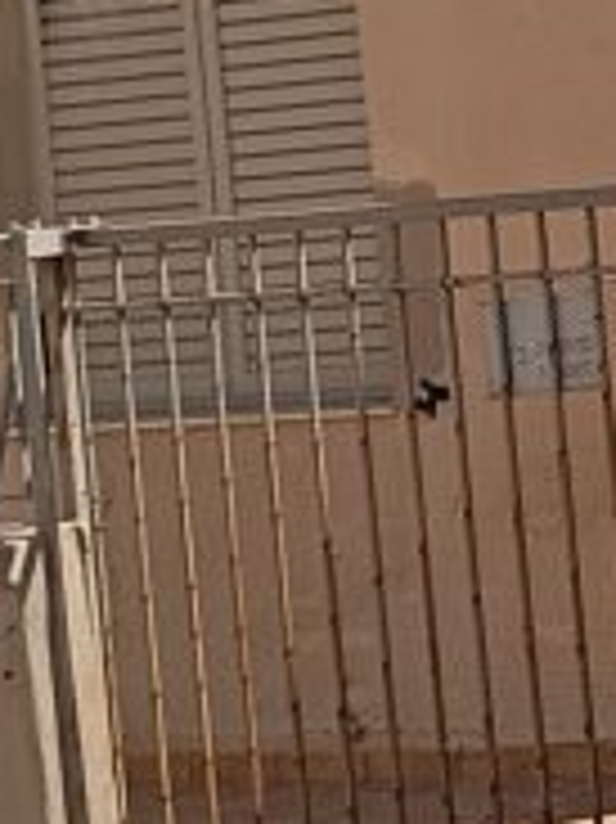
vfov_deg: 12.5
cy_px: -257
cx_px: 899
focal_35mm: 153
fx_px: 3634
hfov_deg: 9.4
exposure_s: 1/569
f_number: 1.8
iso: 100
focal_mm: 4.27
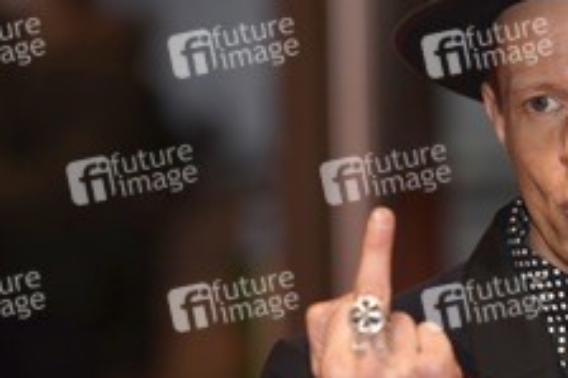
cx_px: 420
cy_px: 238
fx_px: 5077
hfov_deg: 6.4
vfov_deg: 4.3
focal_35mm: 322
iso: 800
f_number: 3.5
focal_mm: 160
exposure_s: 1/400
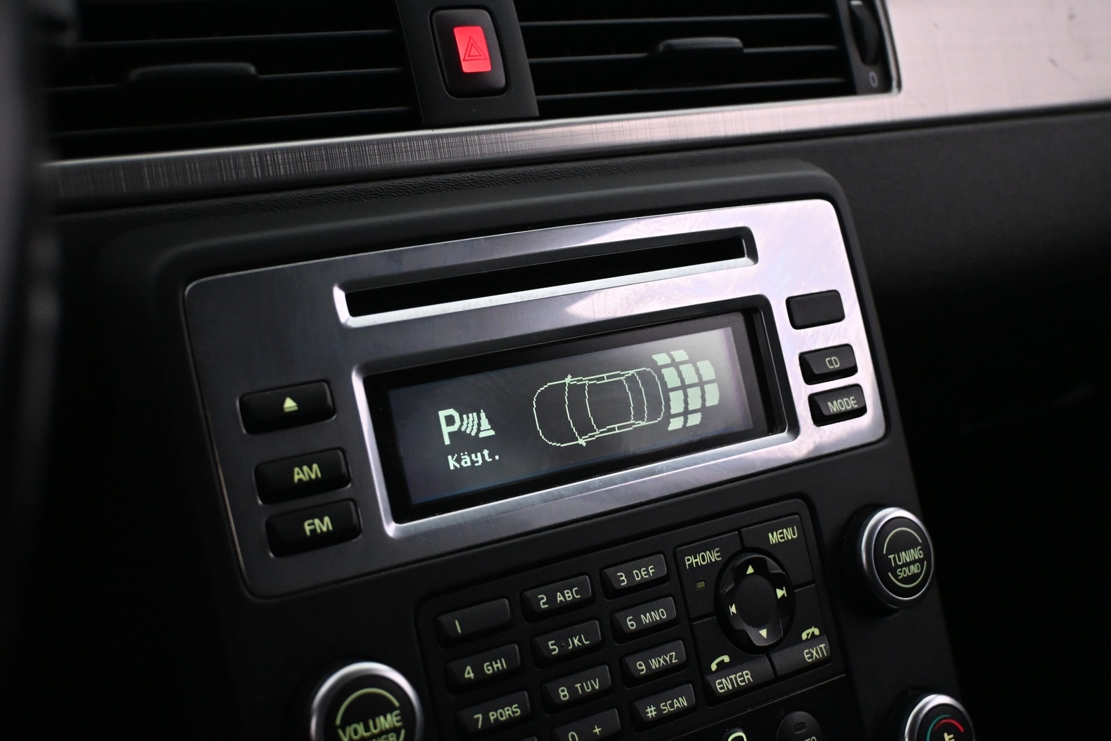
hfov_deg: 40.9
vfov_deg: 27.9
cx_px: 548
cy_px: 368
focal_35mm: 48
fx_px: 1489
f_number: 5
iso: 3600
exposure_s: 1/60
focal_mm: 31.5
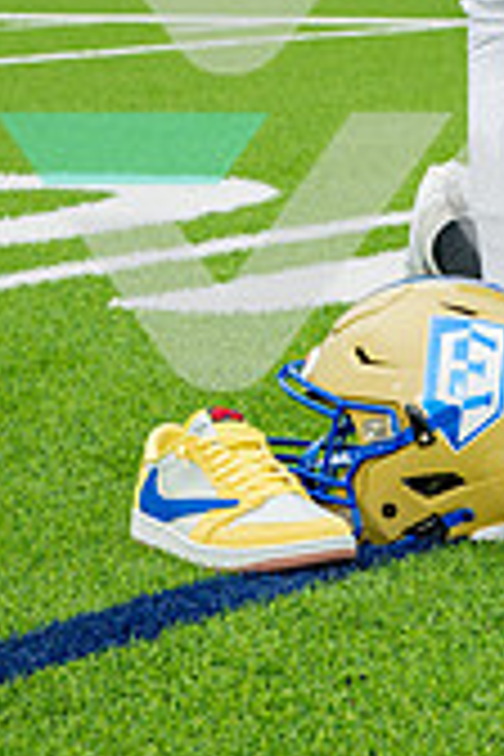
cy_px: -63
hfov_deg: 7.3
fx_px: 3927
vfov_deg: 10.9
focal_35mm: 187
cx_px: 670
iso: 200
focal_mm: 70
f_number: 7.1
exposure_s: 1/320
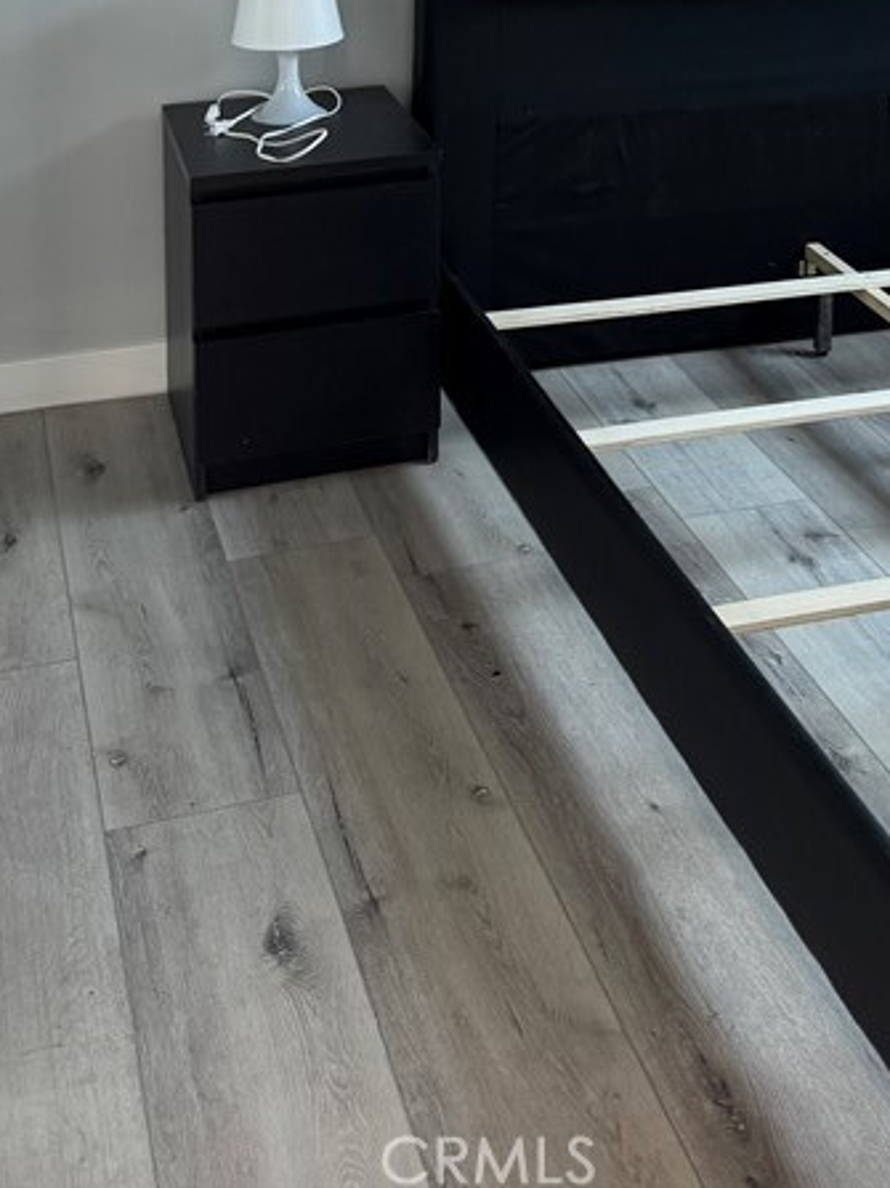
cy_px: -162
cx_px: 704
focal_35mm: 55
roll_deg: -0.9
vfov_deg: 30.7
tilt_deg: -5.8
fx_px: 1886
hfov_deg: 26.1
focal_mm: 6.76
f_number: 1.78
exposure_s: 1/60
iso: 200
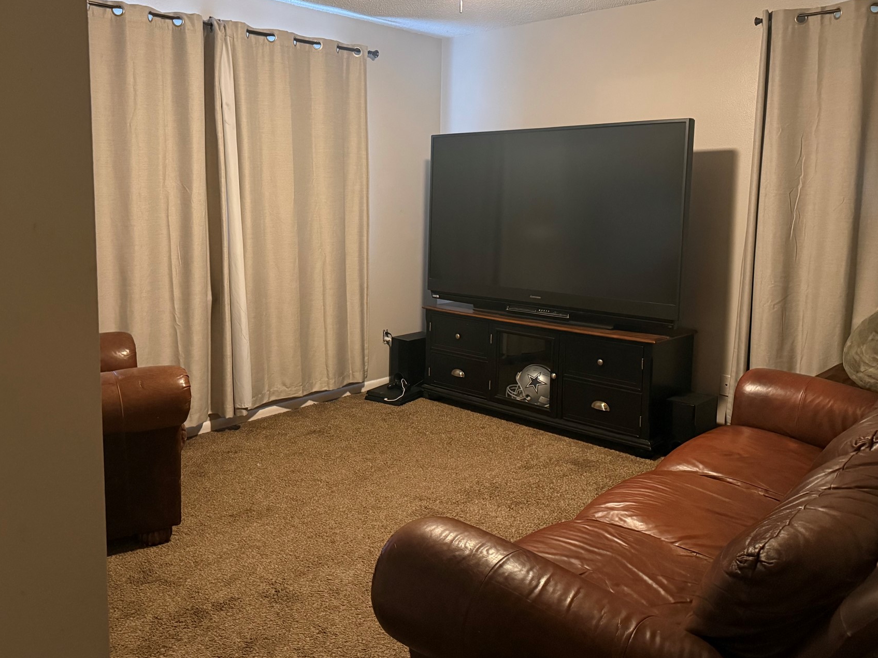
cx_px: 413
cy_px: 263
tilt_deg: -5.2
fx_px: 736
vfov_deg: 47.9
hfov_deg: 61.6
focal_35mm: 29
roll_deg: -0.3
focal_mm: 6.76
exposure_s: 1/30
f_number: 1.78
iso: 800
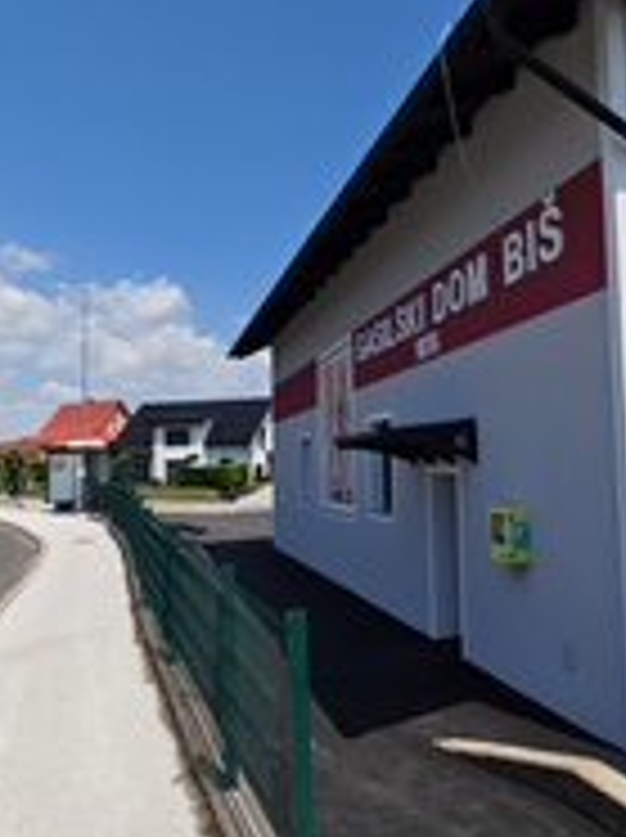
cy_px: 396
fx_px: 749
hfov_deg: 44.2
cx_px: 450
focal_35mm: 31
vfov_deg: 58.4
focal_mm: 1.96
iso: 50
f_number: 2.2
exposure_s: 1/1700
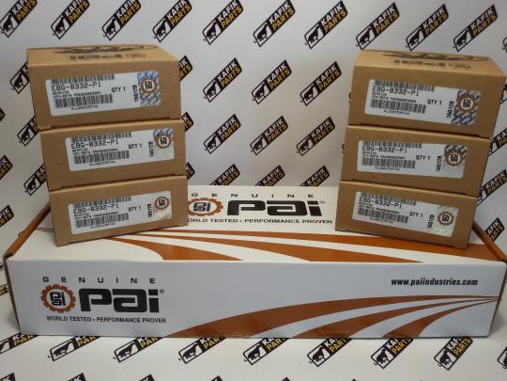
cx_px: 254
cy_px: 190
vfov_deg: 45.4
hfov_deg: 58.4
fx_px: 454
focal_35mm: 31
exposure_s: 1/33
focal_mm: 2.93
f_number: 2.4
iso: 50
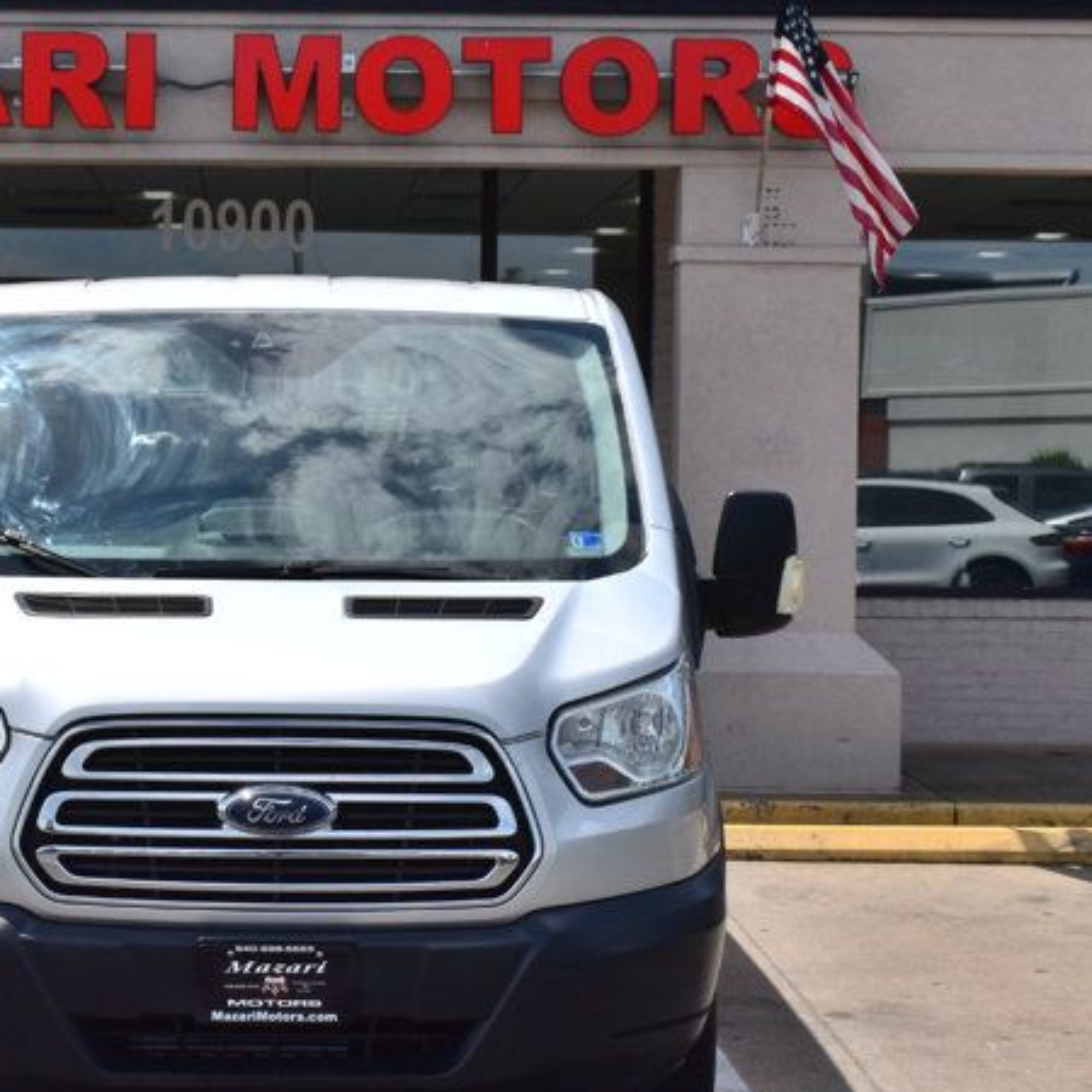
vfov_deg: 19.3
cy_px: 597
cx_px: 289
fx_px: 3211
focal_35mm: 90
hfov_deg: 19.2
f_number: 11
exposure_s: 1/640
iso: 200
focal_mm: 31
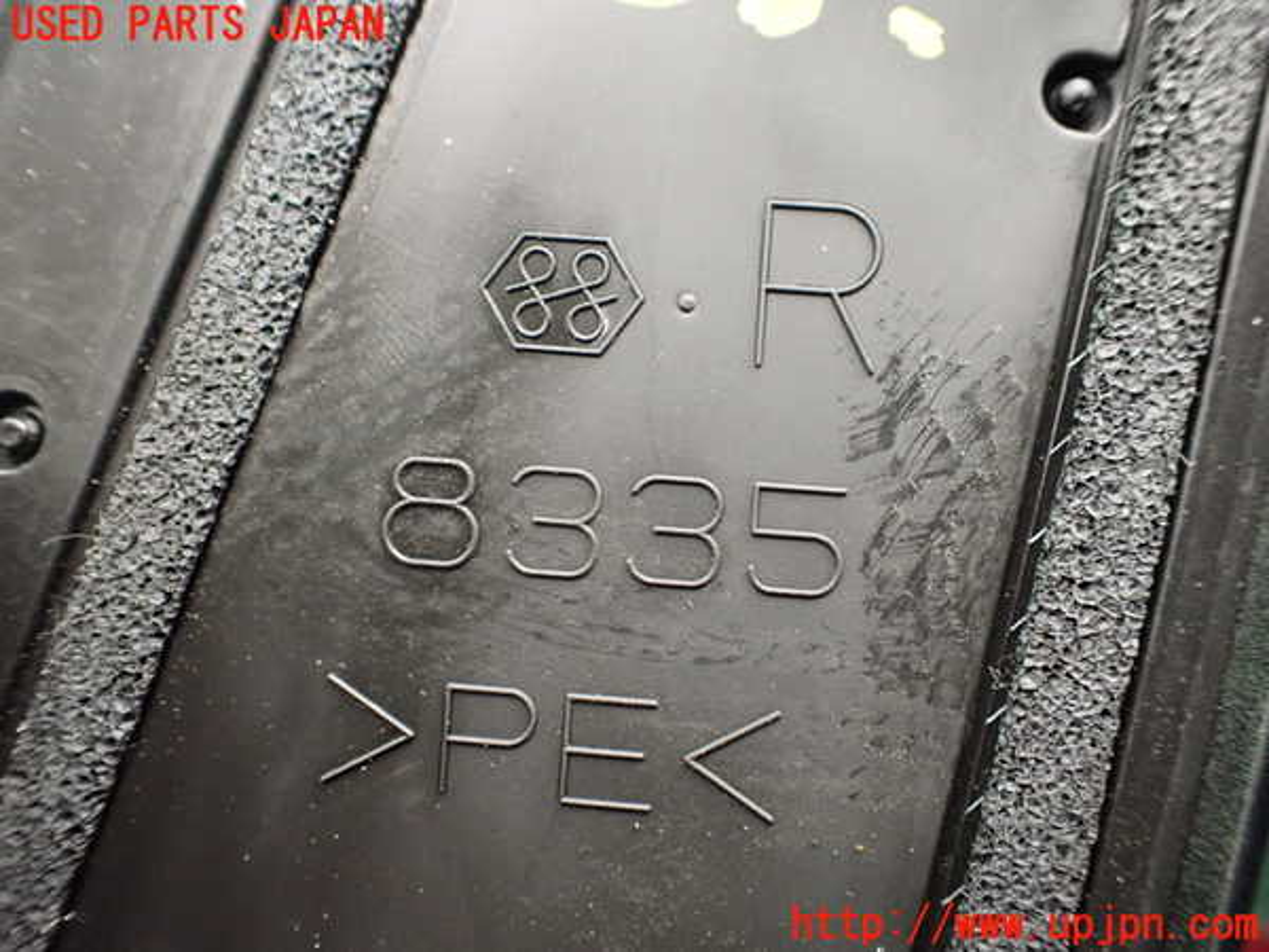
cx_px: 634
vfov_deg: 46.8
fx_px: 1100
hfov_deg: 60.0
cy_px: 476
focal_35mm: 30
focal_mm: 5.4
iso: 800
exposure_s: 1/100
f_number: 2.3
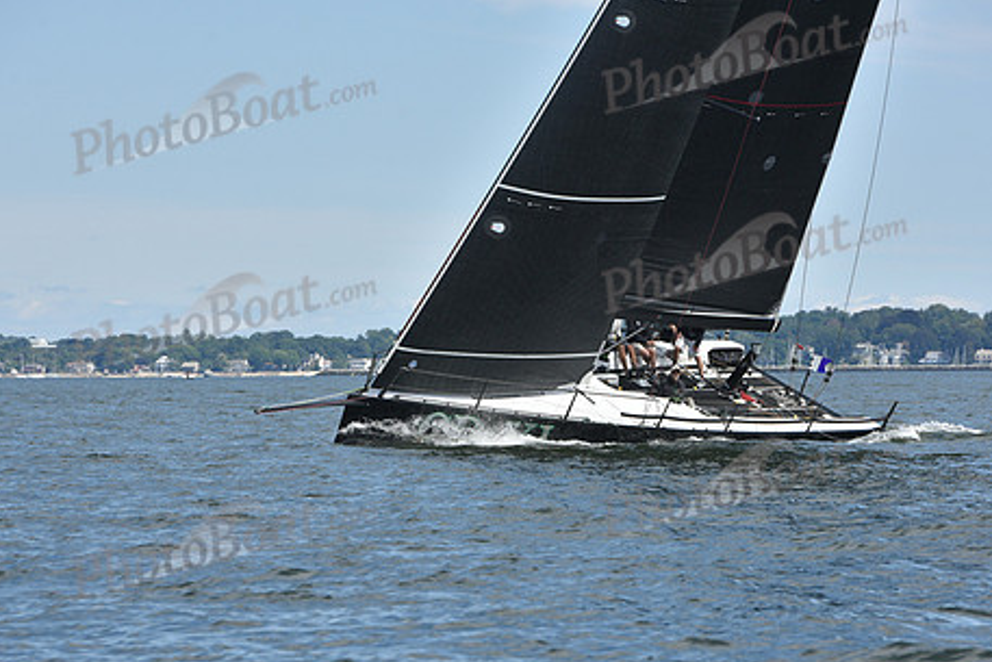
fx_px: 7001
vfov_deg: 5.4
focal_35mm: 254
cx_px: 491
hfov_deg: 8.1
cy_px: 400
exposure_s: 1/1000
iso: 320
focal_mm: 200
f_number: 9
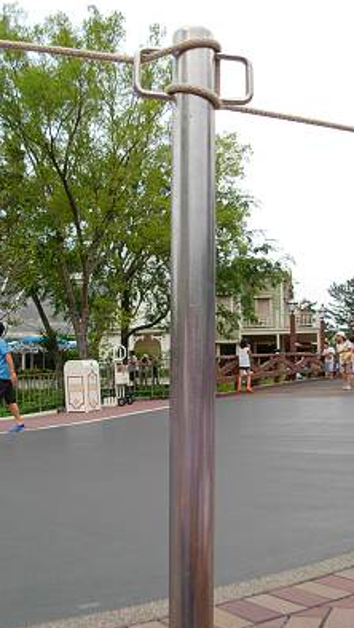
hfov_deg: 28.4
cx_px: 187
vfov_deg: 48.3
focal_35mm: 42
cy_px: 316
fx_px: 700
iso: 79
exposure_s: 1/279
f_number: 2.9
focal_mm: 6.3
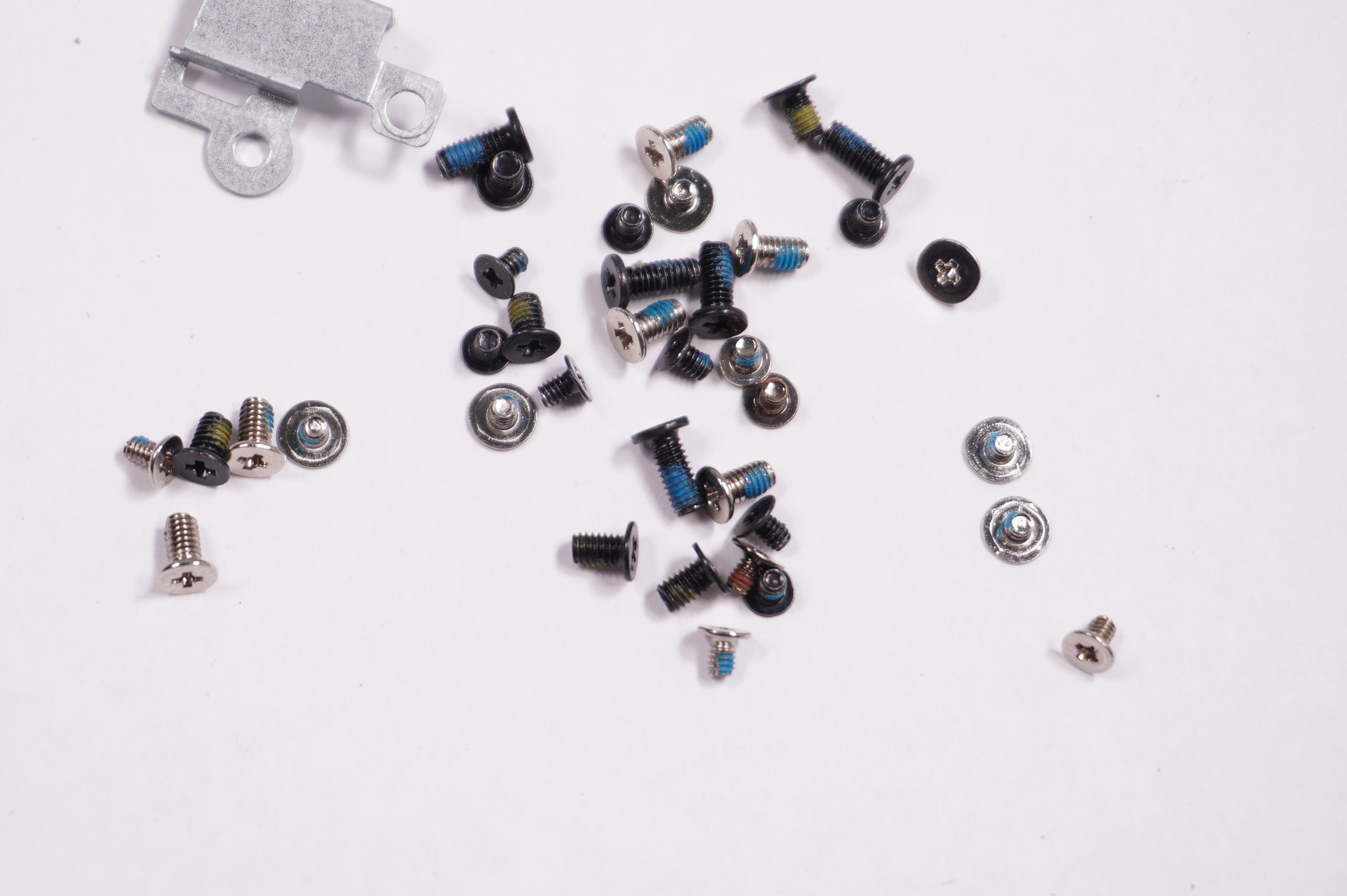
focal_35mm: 83
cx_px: 578
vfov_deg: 16.4
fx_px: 3103
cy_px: 380
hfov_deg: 24.5
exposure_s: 1/200
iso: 320
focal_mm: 42
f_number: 5.6
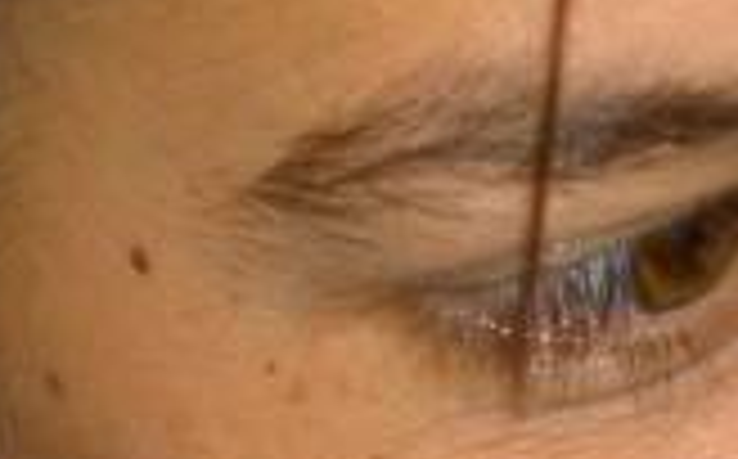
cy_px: 4
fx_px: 4579
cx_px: 814
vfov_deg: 5.7
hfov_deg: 9.1
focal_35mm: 228
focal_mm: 9
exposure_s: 1/60
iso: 100
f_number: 2.9
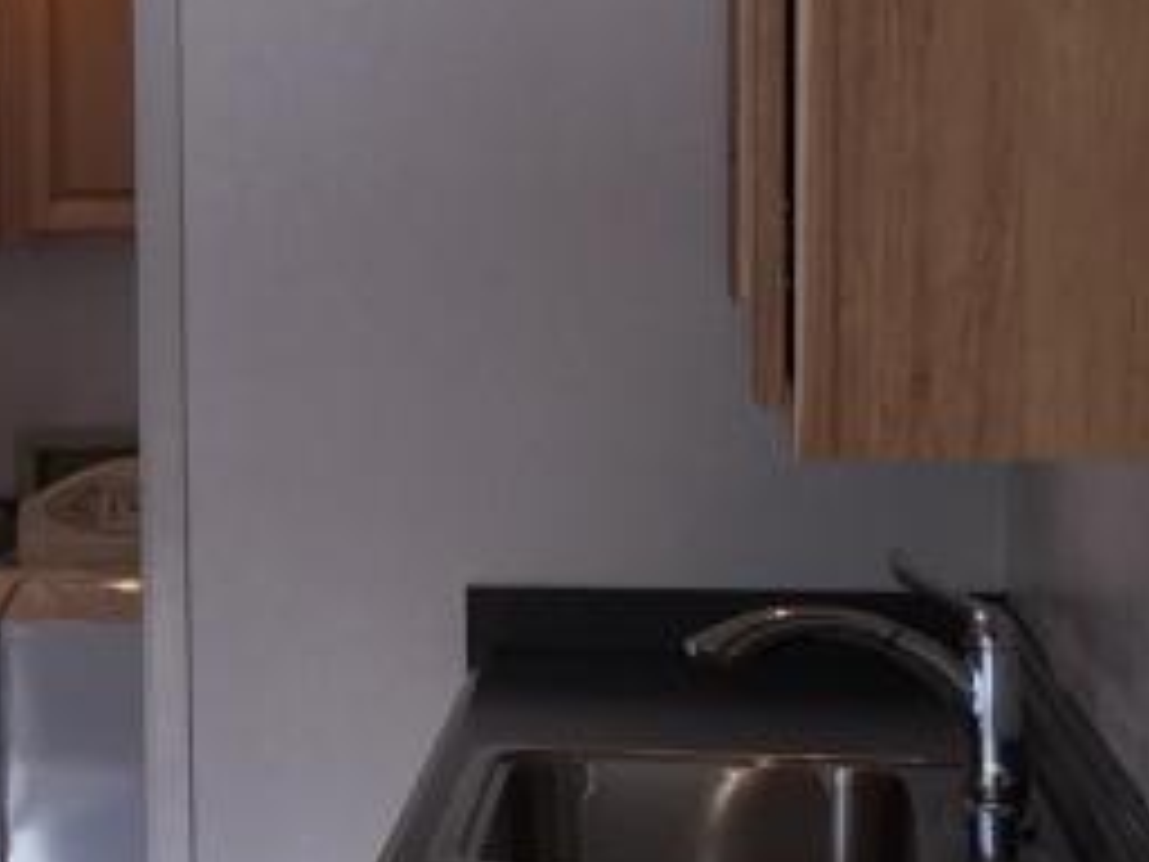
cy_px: 404
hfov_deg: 15.7
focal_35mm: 116
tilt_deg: -3.2
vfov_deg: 12.8
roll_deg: +1.1
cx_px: -561
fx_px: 3850
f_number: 2.2
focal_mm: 4.15
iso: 32
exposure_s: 1/123
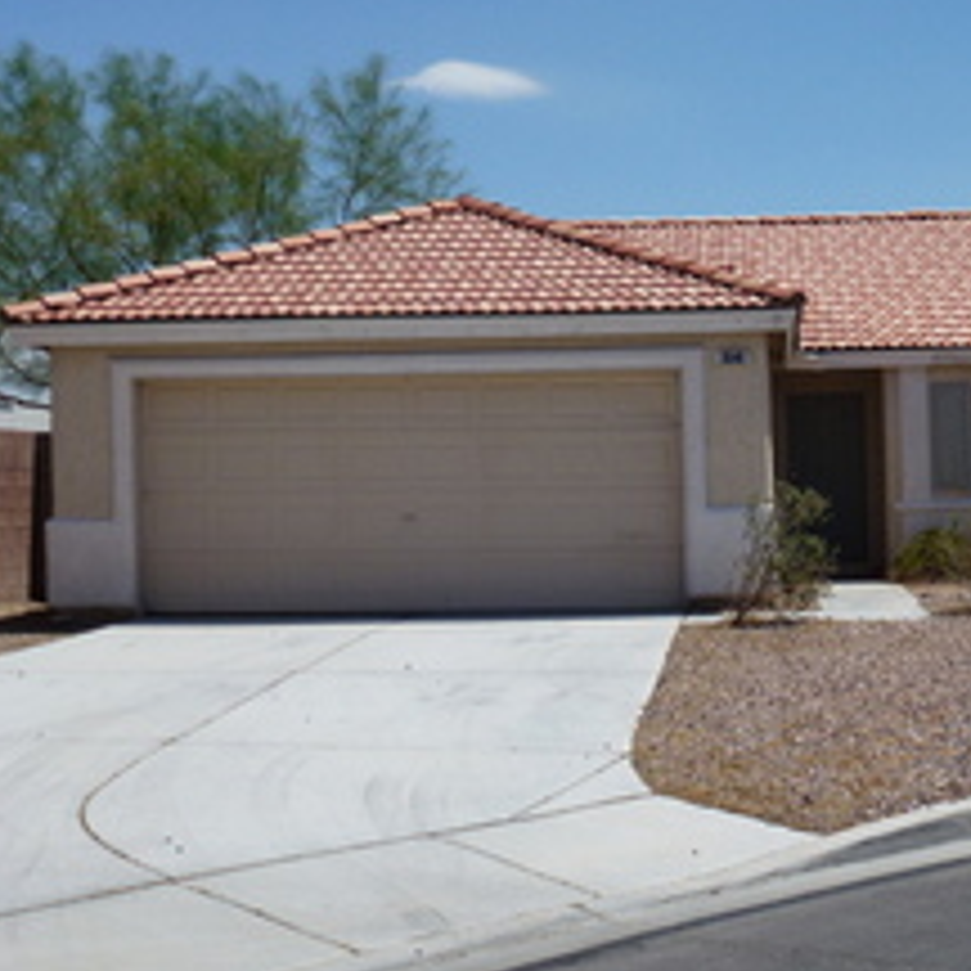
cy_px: 481
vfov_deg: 29.6
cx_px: 755
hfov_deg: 29.0
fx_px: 1841
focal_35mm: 58
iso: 100
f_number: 3.9
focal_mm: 7.4
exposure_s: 1/1600
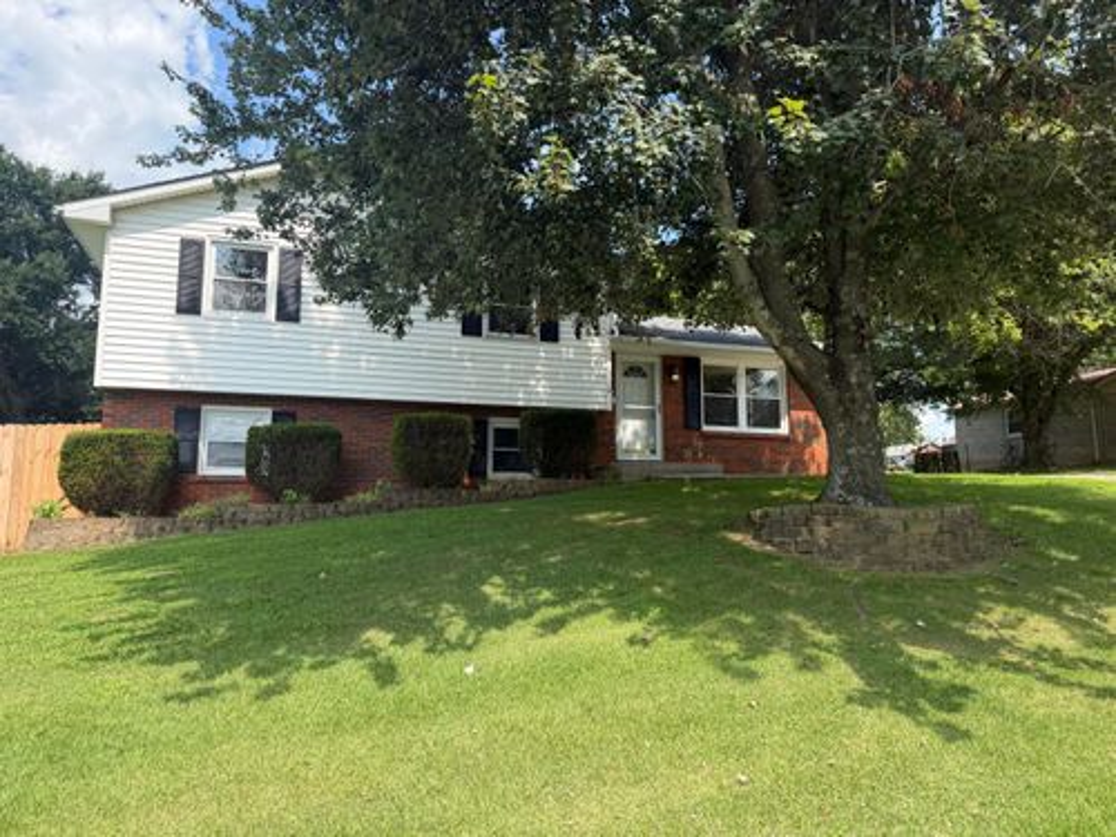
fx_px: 774
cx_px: 558
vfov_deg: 56.8
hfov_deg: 71.6
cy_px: 418
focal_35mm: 24
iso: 100
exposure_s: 1/2053
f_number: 1.78
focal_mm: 6.76
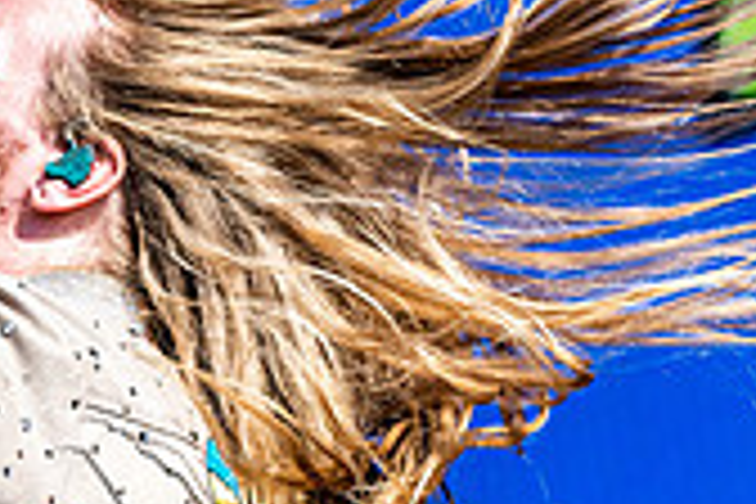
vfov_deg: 1.8
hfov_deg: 2.7
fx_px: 15896
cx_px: 195
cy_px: 189
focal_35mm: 757
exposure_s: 1/2500
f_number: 5
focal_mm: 150
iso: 200
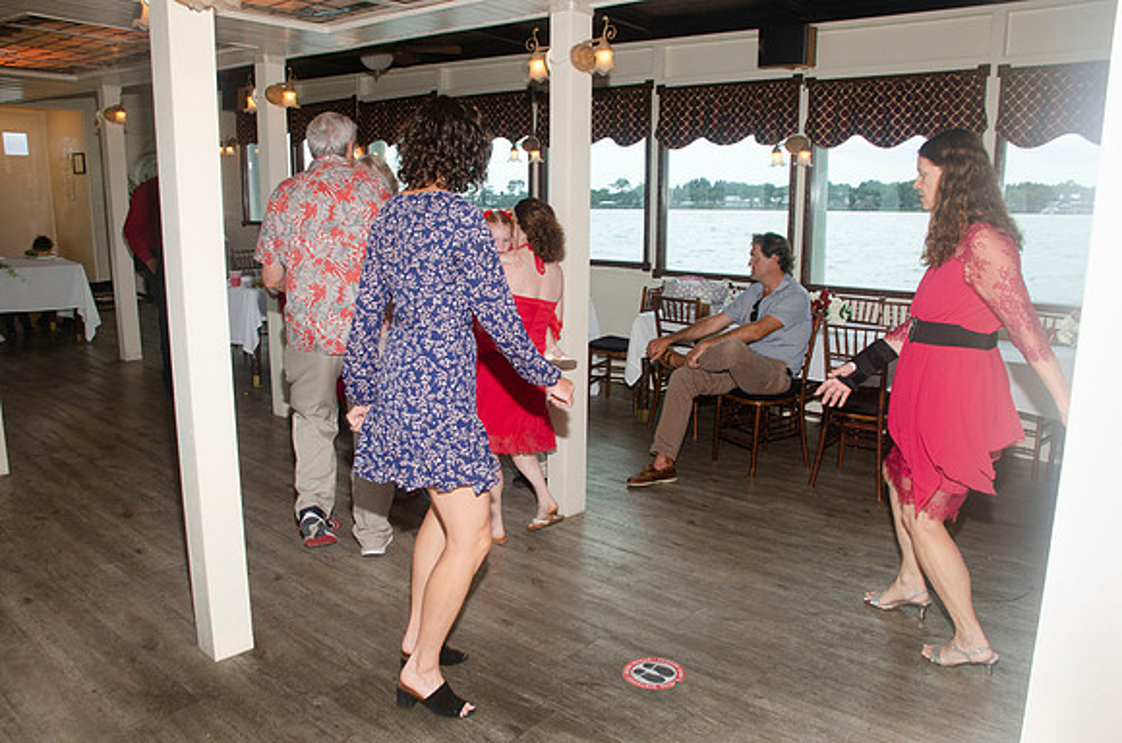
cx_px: 561
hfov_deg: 67.5
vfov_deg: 47.7
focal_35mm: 27
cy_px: 372
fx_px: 840
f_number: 5.6
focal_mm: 18
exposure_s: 1/60
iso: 400
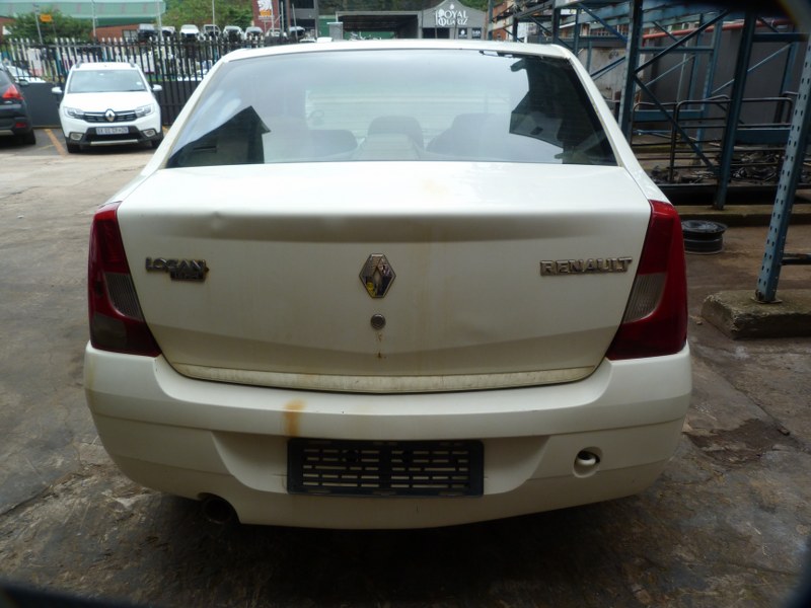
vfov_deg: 54.9
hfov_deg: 69.4
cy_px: 304
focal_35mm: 25
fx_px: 586
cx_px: 406
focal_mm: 4.5
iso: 80
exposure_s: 1/160
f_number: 4
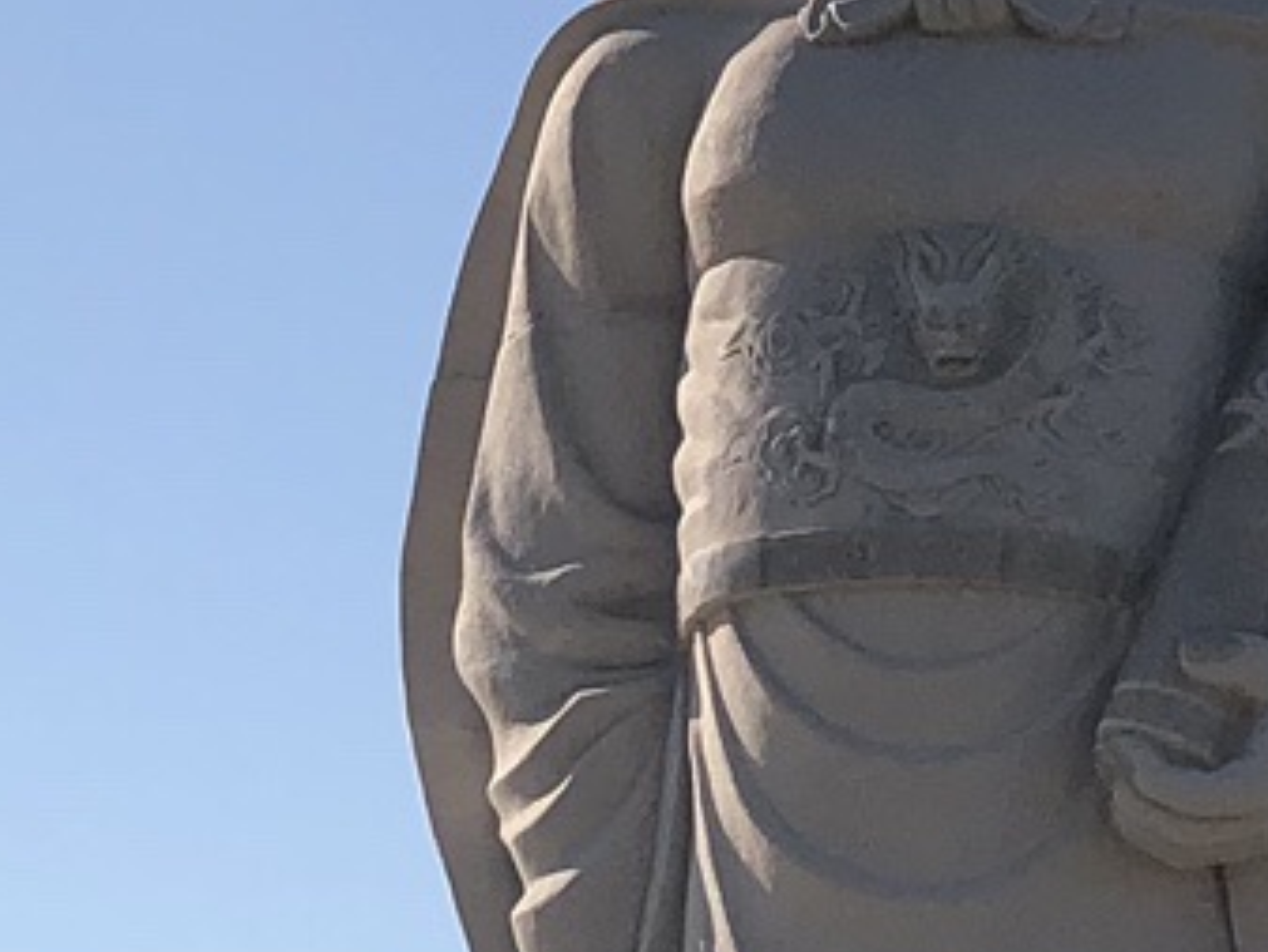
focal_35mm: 166
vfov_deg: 8.9
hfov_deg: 11.9
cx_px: 850
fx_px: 6083
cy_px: 700
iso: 25
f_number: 1.8
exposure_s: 1/3690
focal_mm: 4
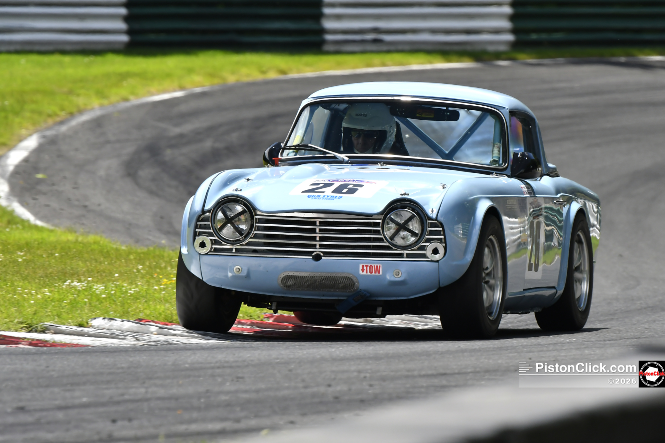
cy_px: 222
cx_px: 332
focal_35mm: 360
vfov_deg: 3.8
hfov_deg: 5.7
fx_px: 6649
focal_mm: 240
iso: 450
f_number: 5.6
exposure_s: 1/640
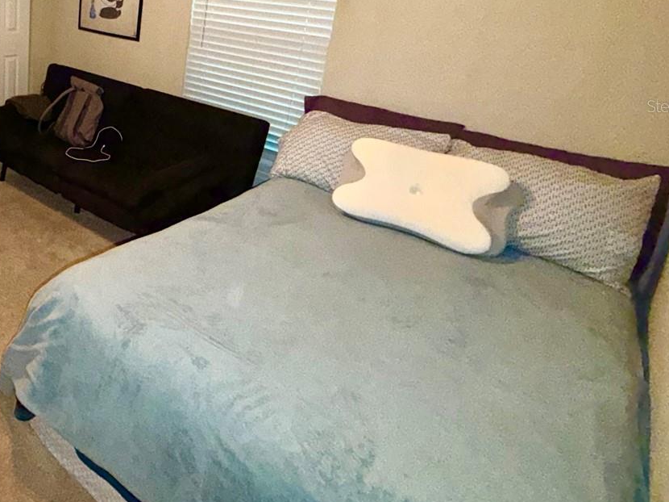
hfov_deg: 57.1
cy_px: 106
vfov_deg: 48.6
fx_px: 522
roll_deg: -3.0
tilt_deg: -15.3
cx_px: 78
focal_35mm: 27
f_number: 2.2
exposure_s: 1/60
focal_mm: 2.22
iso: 250
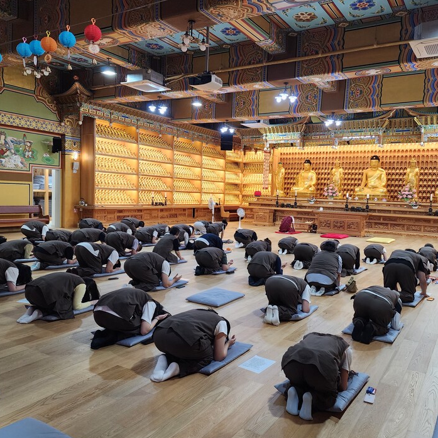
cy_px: 224
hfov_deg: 57.2
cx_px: 238
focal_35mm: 28
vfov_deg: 57.3
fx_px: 401
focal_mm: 6.4
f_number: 1.8
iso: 400
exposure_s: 1/120
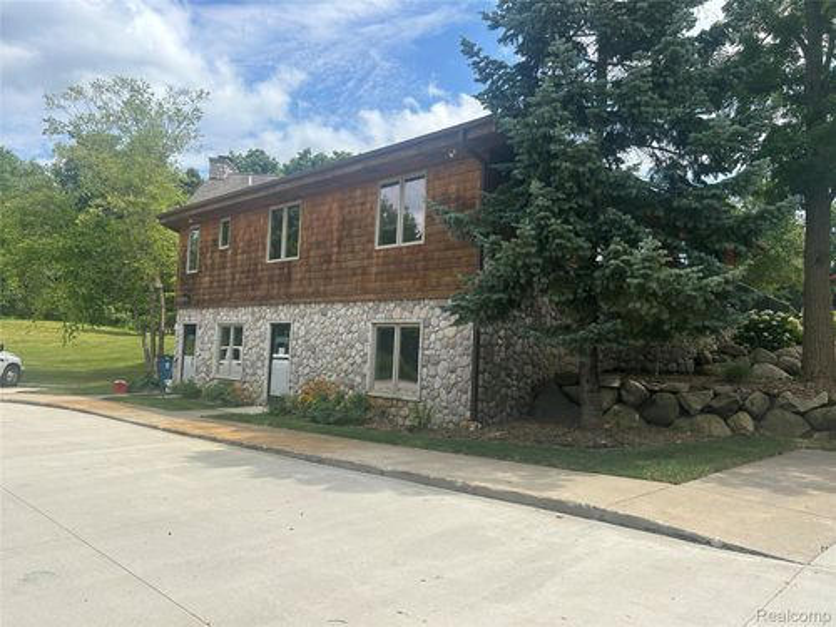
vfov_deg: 53.1
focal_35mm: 26
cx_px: 418
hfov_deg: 67.3
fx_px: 628
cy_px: 314
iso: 50
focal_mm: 5.7
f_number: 1.5
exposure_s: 1/3704
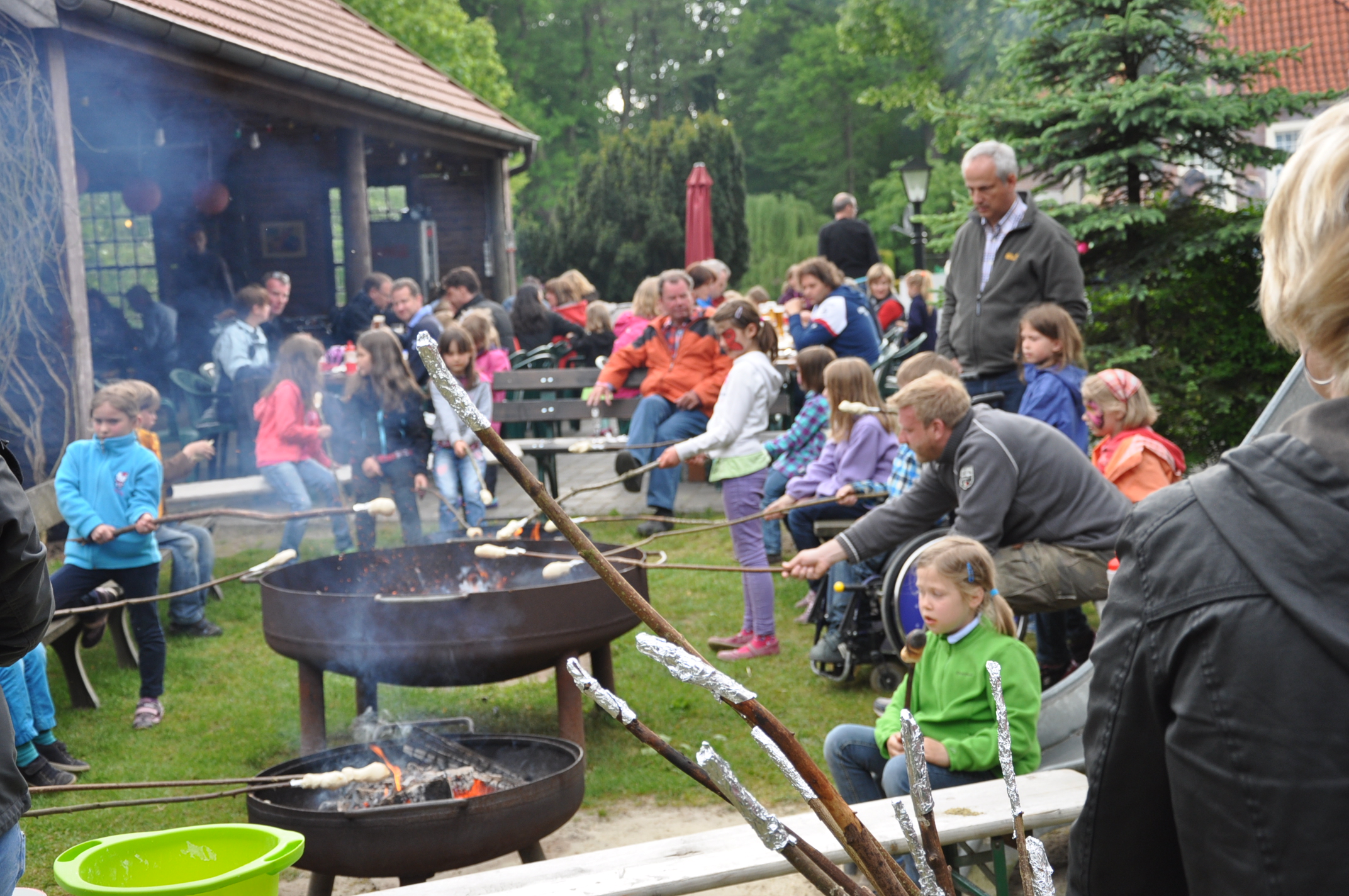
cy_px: 448
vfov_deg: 23.7
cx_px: 674
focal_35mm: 57
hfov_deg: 35.1
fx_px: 2133
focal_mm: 38
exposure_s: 1/100
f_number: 5
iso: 400
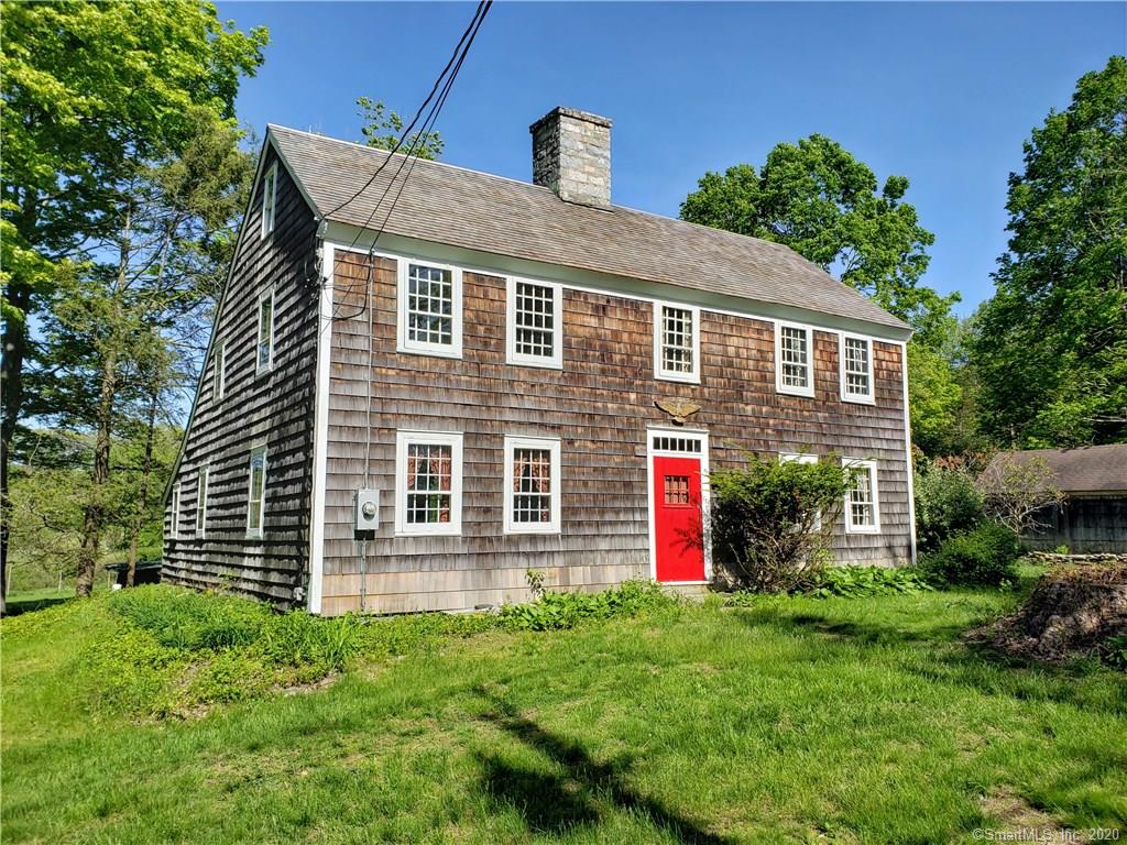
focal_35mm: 26
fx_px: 846
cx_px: 564
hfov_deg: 67.3
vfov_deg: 53.1
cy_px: 422
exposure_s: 1/1488
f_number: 2.4
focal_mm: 4.3
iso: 50
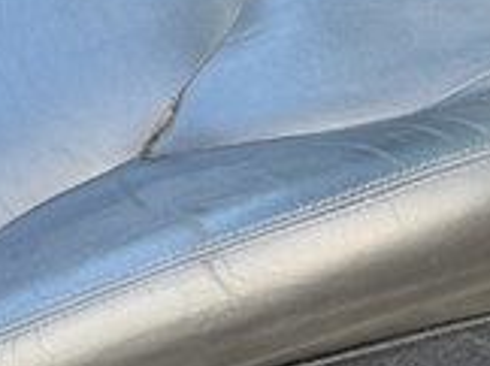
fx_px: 2148
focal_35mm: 152
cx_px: 127
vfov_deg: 8.9
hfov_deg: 13.0
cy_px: -481
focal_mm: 6.76
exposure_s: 1/208
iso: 125
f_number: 1.78
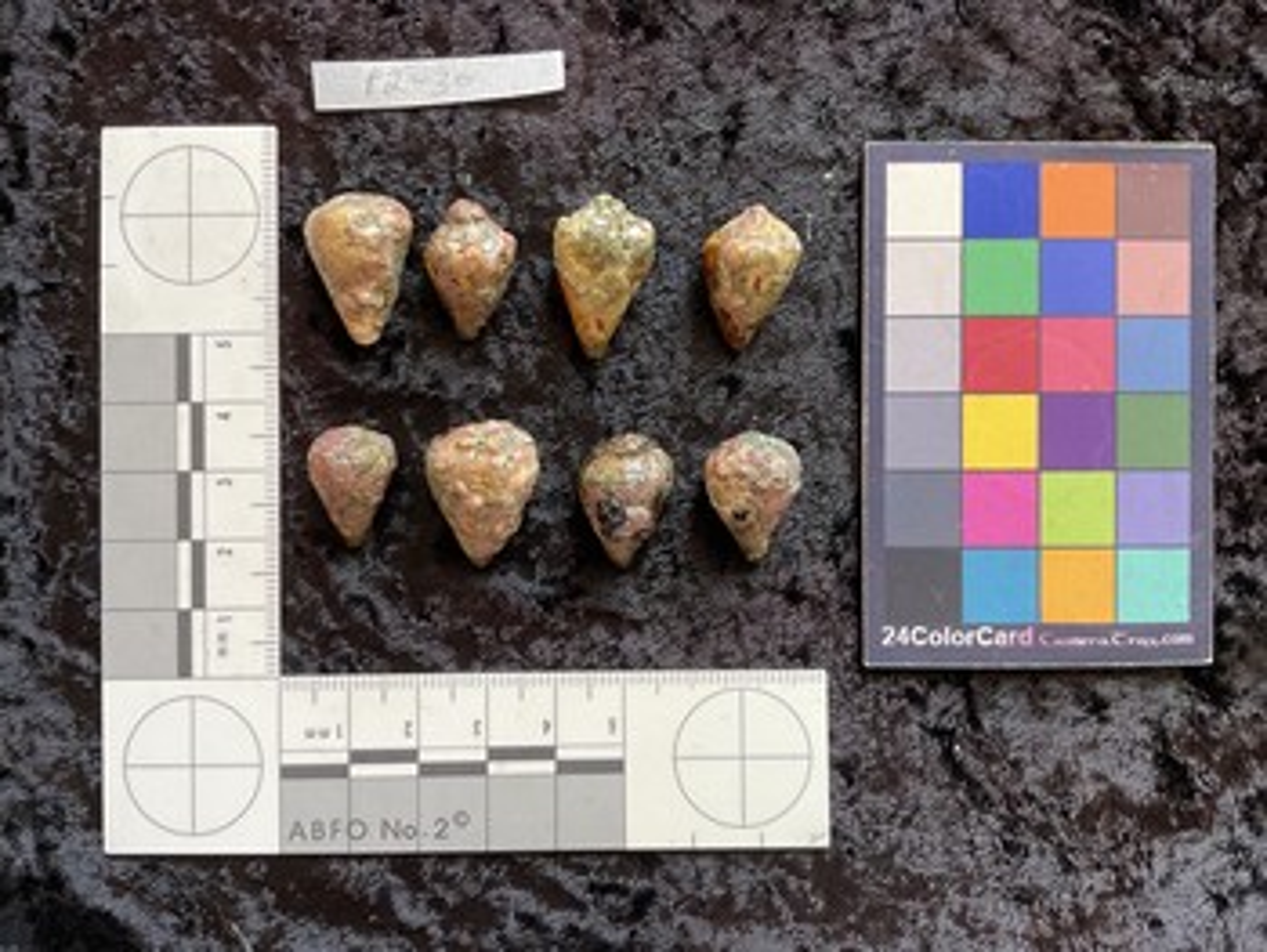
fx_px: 1062
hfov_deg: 61.6
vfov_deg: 48.3
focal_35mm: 29
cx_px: 634
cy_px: 476
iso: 50
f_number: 1.8
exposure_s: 1/60
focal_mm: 3
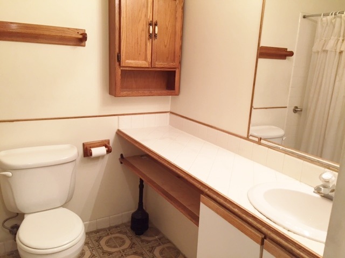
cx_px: 172
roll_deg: -2.9
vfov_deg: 48.2
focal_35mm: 29
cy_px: 129
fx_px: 289
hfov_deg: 61.7
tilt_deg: -13.5
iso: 80
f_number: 2.2
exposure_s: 1/30
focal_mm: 4.15
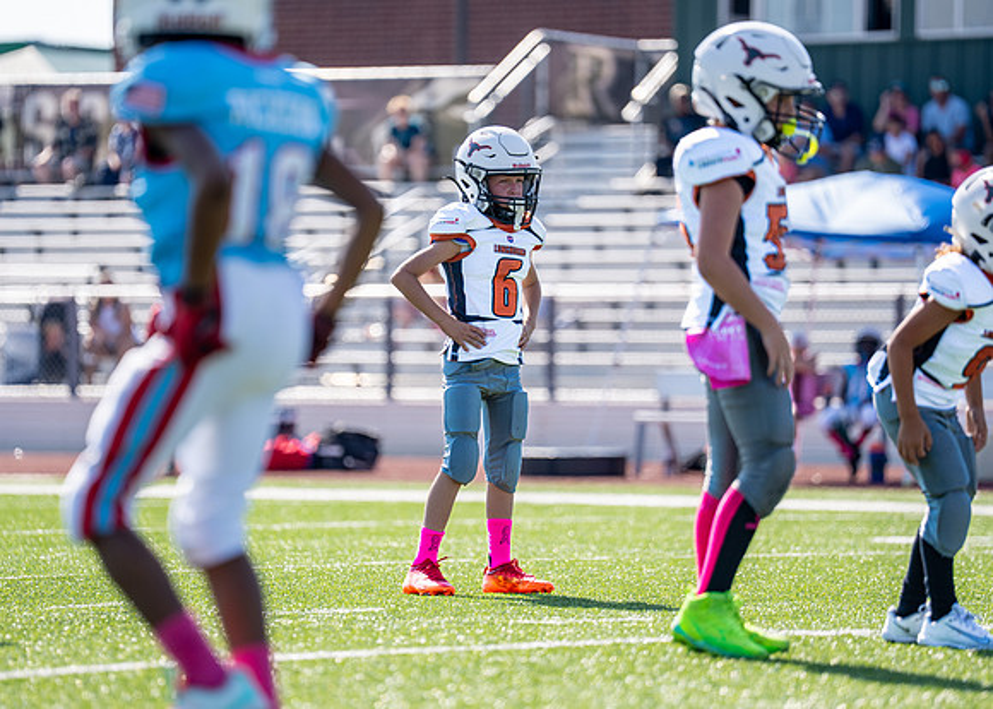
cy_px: 325
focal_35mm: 221
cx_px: 501
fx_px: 6220
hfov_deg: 9.1
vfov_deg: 6.5
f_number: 2.8
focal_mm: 188
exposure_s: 1/1600
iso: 100
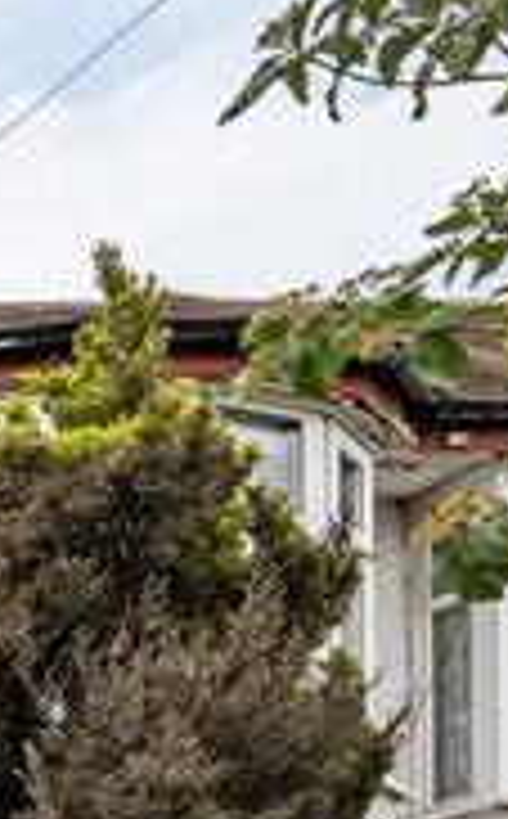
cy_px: 1159
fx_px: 1536
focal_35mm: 69
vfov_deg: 24.5
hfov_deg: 10.4
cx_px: -1151
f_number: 9
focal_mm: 12
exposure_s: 1/100
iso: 320
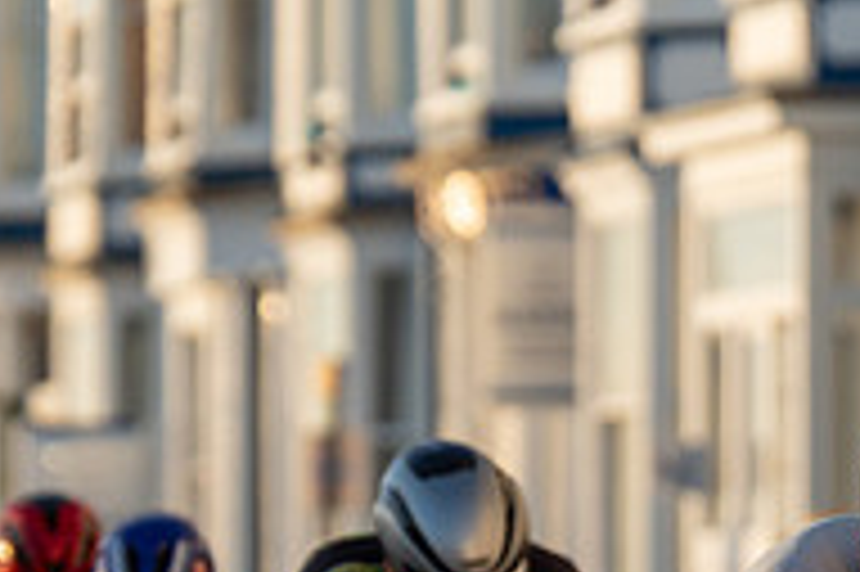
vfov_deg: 3.6
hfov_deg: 5.4
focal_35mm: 380
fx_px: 9070
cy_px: 863
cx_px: 1000
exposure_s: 1/1000
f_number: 3.5
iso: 200
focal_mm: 125
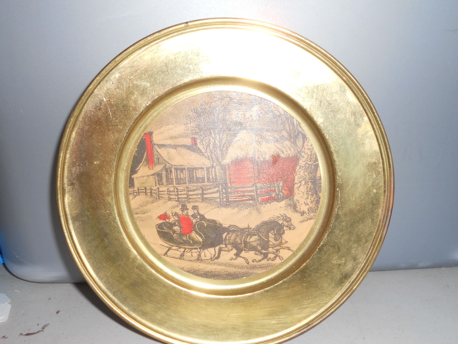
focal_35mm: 32
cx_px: 229
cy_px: 172
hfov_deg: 56.8
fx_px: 423
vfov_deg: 44.2
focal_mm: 5.8
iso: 80
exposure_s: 1/25
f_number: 3.5
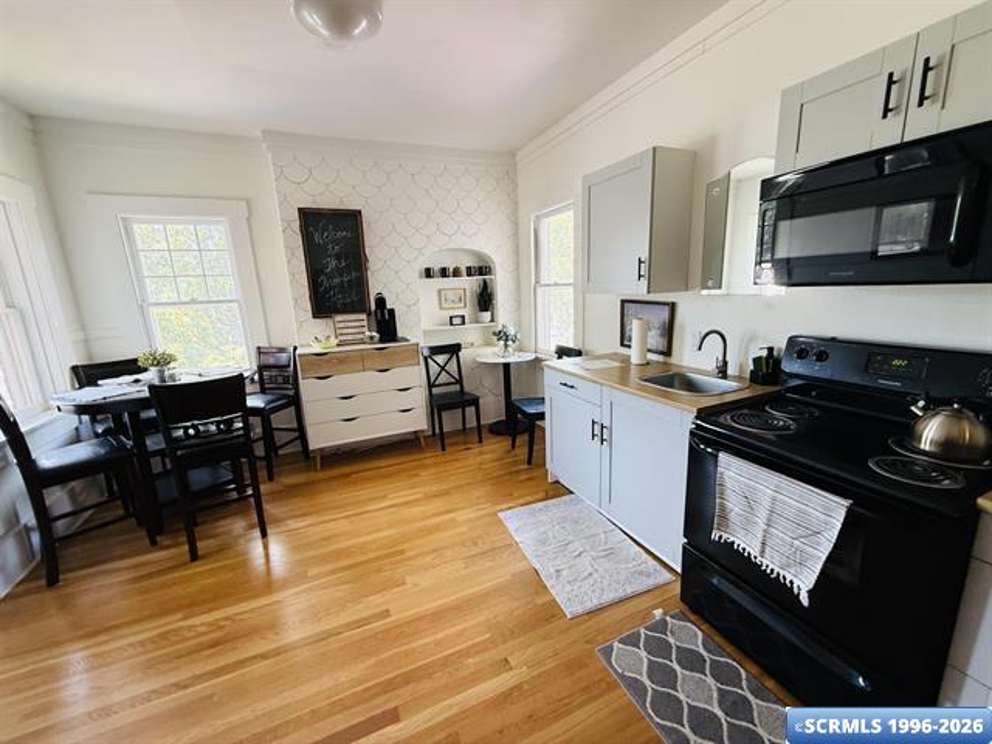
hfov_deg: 102.1
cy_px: 372
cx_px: 496
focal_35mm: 14
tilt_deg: -11.6
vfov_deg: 85.7
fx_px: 401
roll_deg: +2.1
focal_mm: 2.22
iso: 125
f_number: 2.2
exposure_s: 1/30
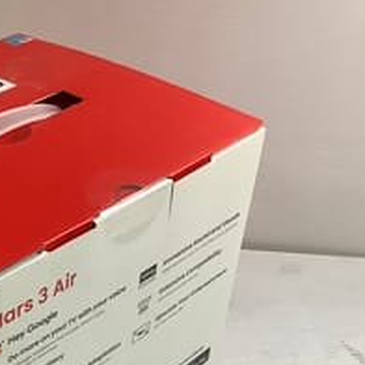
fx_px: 835
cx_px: -9
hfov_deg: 23.5
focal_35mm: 70
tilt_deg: -36.1
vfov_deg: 24.1
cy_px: 318
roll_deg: +4.6
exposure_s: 1/50
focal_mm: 3.3
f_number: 2.4
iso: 125
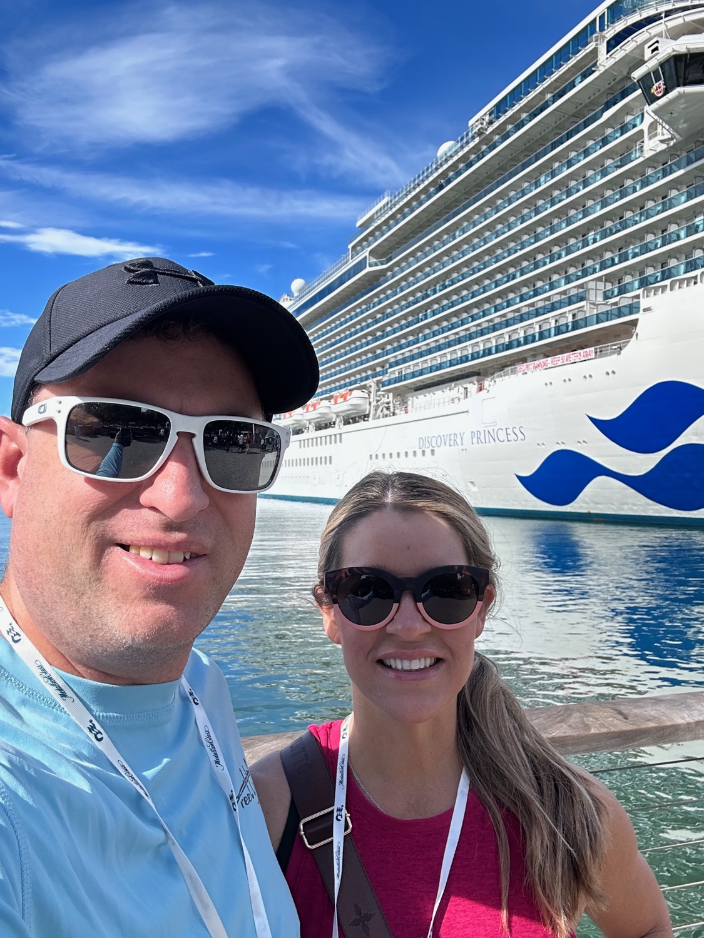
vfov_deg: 60.0
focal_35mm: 30
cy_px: 469
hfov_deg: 46.8
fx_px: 813
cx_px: 352
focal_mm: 2.69
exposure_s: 1/702
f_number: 1.9
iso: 25
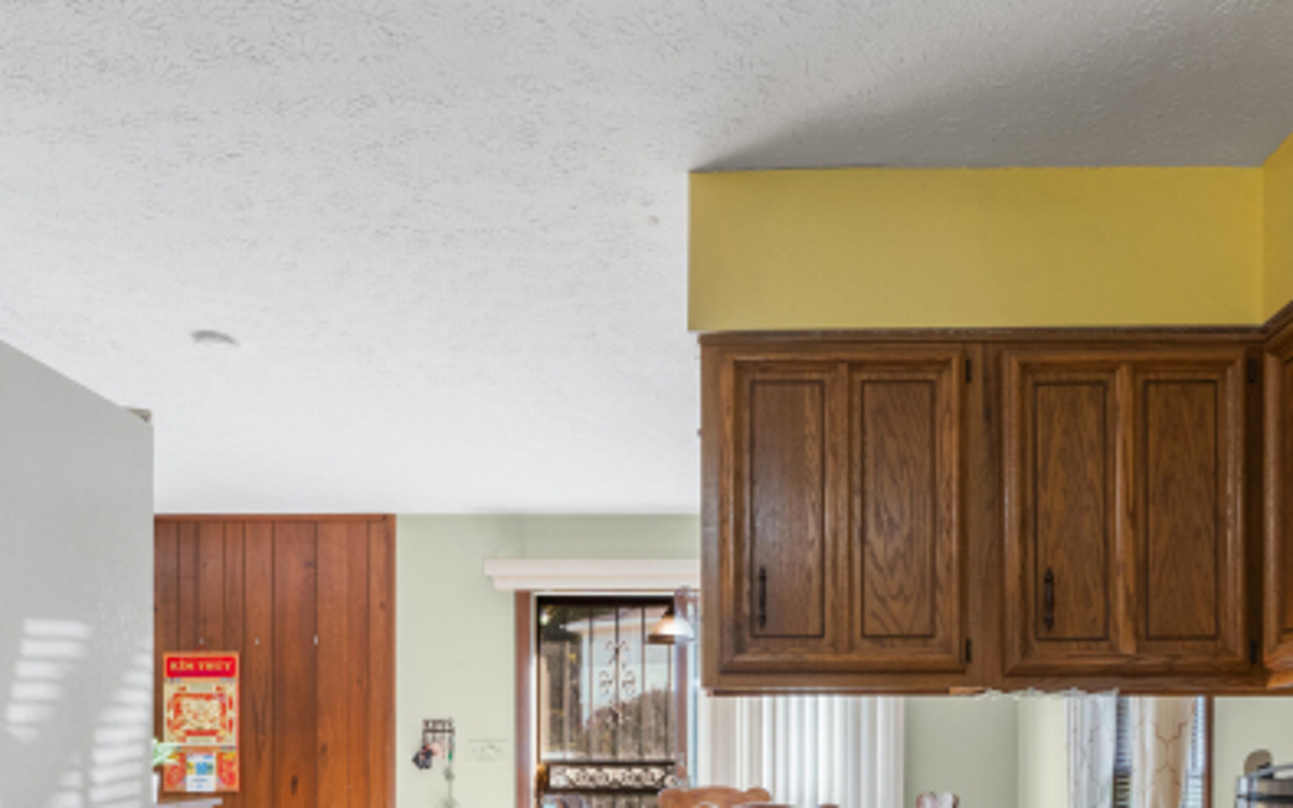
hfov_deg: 61.9
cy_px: 756
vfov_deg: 38.0
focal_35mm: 30
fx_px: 1073
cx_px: 737
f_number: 9
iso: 400
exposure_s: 1/6
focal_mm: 10.5
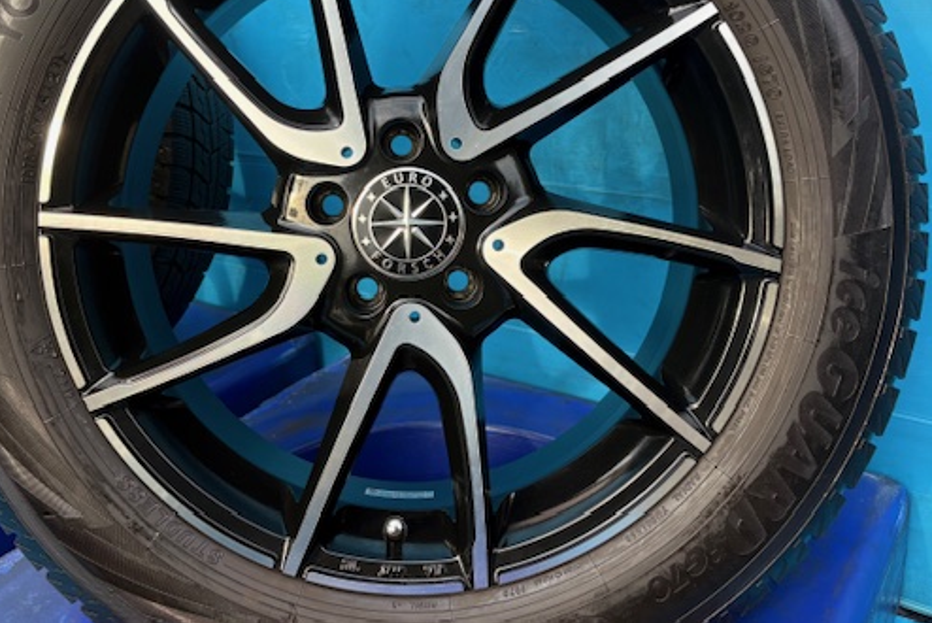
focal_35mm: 35
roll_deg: +0.1
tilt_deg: -13.1
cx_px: 396
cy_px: 215
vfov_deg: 37.5
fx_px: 907
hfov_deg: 54.2
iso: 64
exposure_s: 1/200
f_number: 1.6
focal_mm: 5.96
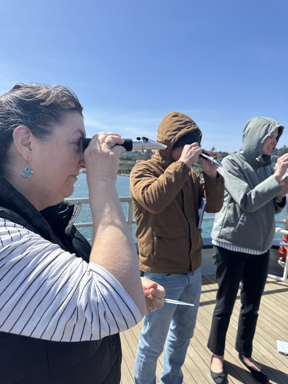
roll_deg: +0.5
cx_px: 144
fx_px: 266
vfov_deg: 71.6
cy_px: 192
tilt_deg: -3.7
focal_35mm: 24
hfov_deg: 56.8
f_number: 1.78
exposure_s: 1/3247
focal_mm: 6.76
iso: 80
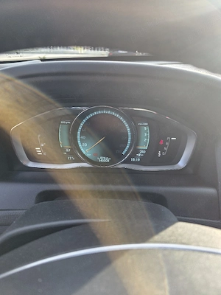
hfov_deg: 58.9
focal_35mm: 23
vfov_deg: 73.9
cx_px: 110
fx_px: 196
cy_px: 148
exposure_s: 1/182
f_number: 1.7
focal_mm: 6.3
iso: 40
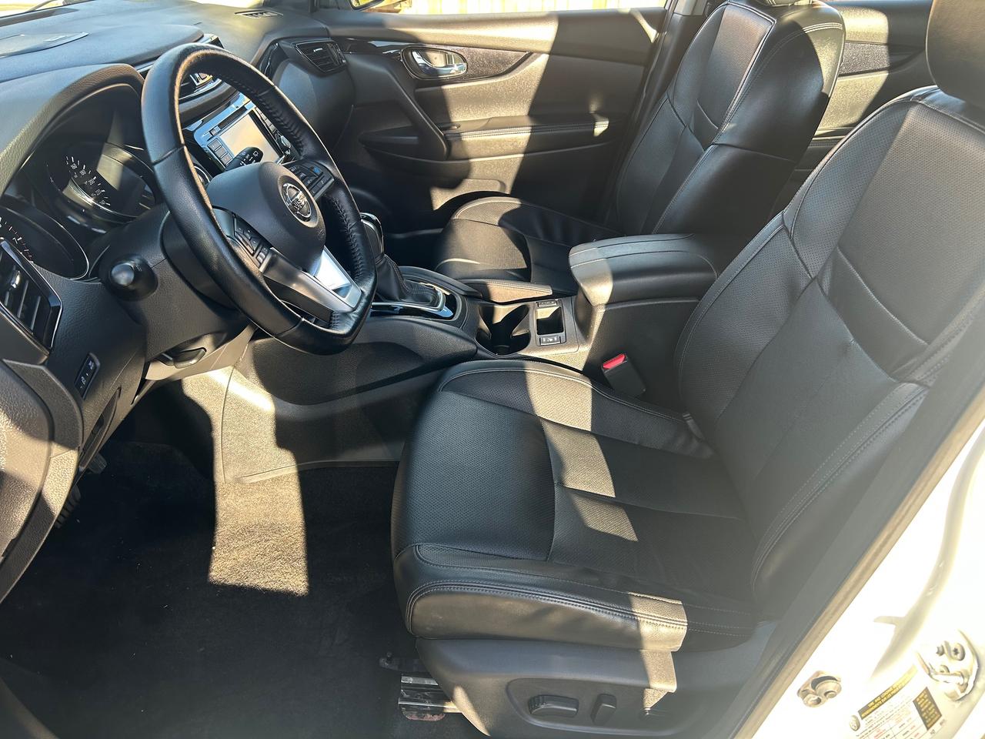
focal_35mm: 26
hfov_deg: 67.3
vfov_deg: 53.1
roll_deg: -2.6
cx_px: 492
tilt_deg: -31.6
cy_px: 370
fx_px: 740
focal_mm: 5.7
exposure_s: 1/126
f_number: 1.5
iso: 40
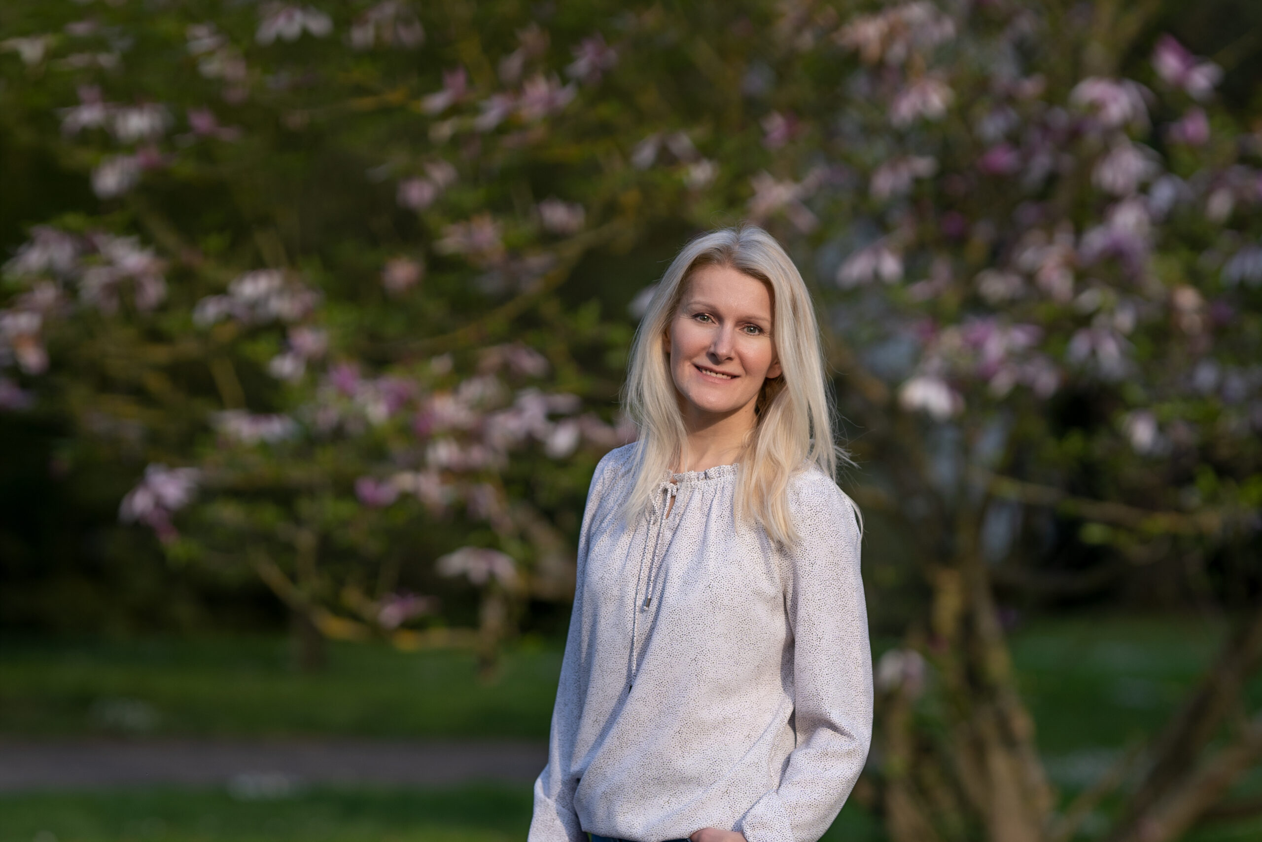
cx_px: 631
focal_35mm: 157
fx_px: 5504
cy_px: 421
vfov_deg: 8.7
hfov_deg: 13.1
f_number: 2
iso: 100
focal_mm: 105
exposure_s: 1/1250
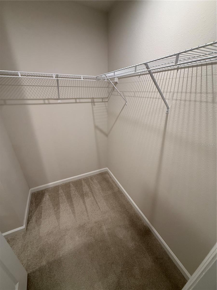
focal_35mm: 14
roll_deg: -0.1
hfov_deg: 85.7
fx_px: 117
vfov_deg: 102.1
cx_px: 108
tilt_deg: -24.5
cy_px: 145
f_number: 2.2
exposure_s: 1/120
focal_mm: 2.22
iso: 250
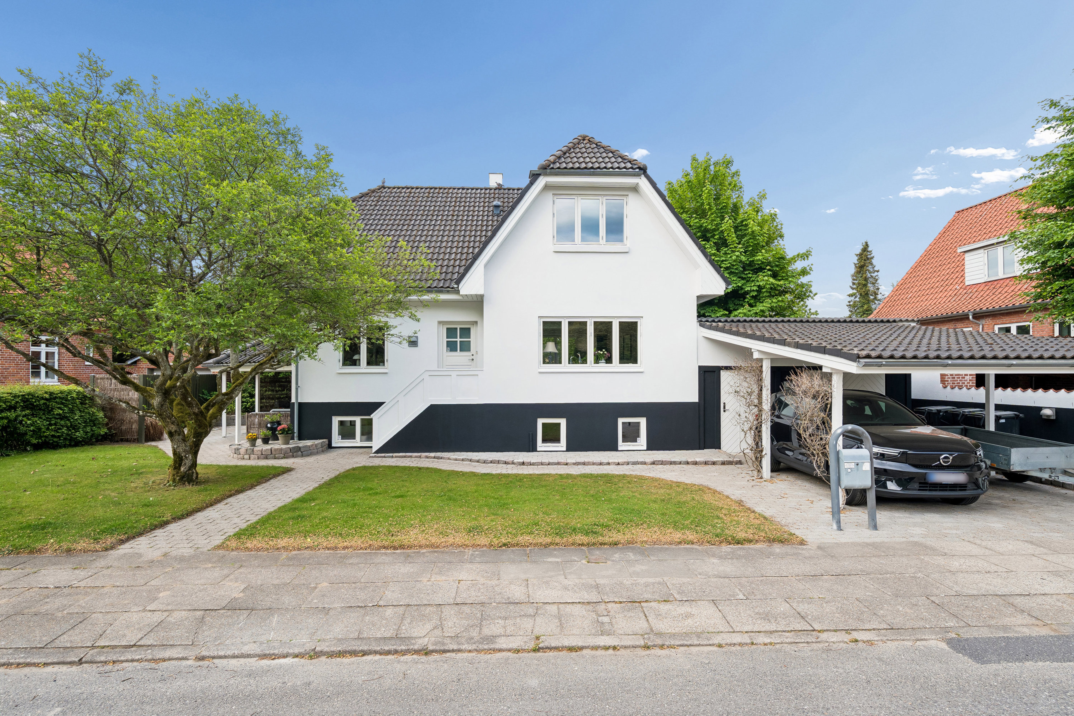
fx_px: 537
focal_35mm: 18
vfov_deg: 67.4
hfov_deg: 90.0
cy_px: 358
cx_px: 537
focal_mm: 18
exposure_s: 1/200
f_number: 7.1
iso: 250
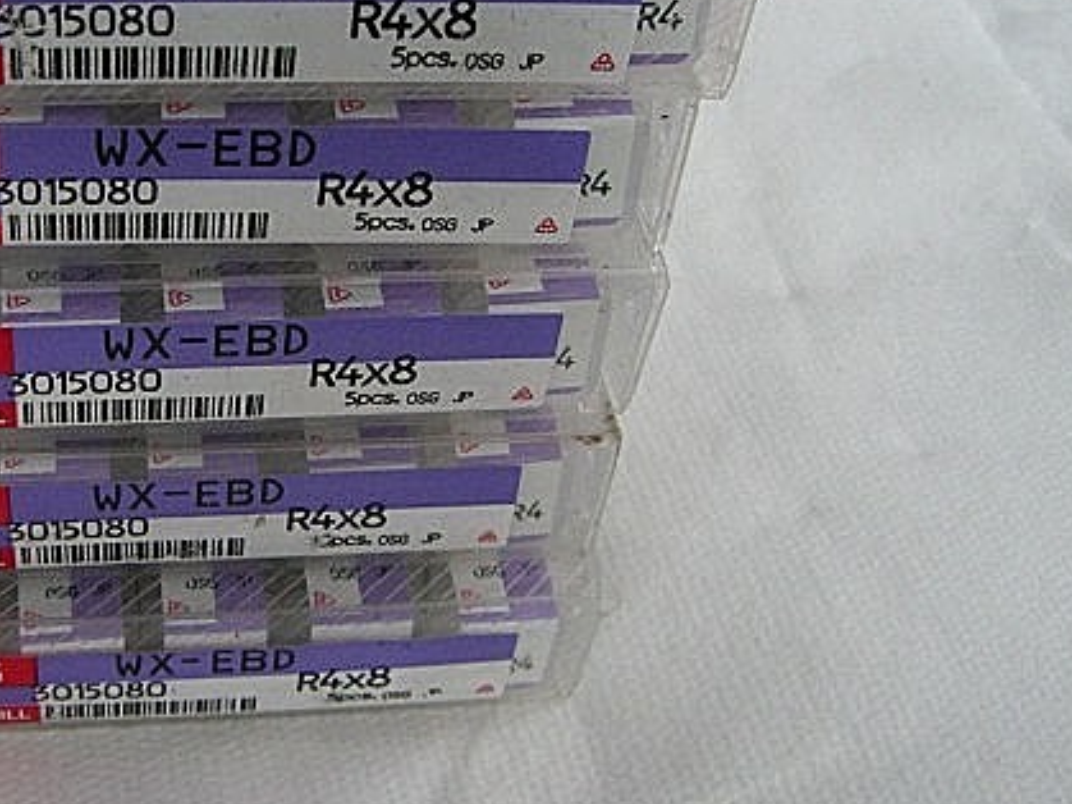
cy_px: 371
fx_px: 1796
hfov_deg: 32.7
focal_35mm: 58
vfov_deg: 25.2
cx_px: 284
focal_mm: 6.2
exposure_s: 1/80
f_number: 2.7
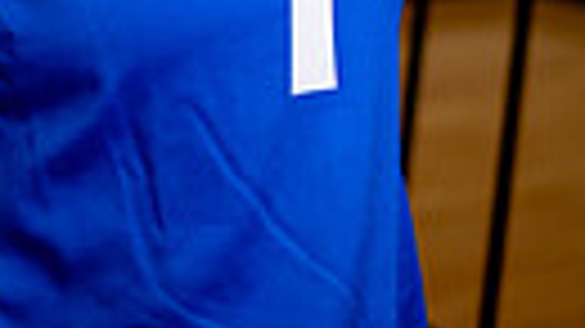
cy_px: -575
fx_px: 1349
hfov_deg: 23.5
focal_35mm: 87
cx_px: 7
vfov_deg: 10.7
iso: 200
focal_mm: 24
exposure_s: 1/320
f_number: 1.4
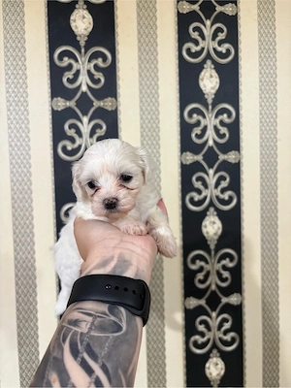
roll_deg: +2.4
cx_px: 146
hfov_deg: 53.1
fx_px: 291
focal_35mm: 26
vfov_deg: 67.3
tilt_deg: -1.6
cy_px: 194
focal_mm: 5.96
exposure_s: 1/50
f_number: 1.6
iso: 160
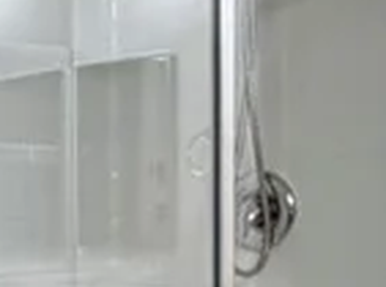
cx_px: -137
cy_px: 312
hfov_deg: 17.9
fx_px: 1134
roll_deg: +1.9
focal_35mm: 102
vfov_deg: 14.1
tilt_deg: -3.1
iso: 200
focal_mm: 2.22
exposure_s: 1/60
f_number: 2.2
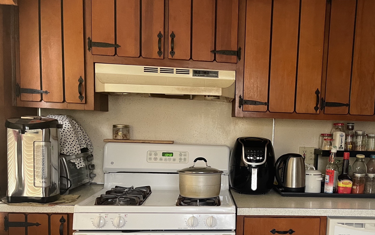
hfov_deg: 51.8
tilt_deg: -7.1
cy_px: 166
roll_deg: -2.5
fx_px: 378
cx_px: 249
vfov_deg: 34.0
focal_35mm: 37
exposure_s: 1/60
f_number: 1.6
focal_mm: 5.1
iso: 250
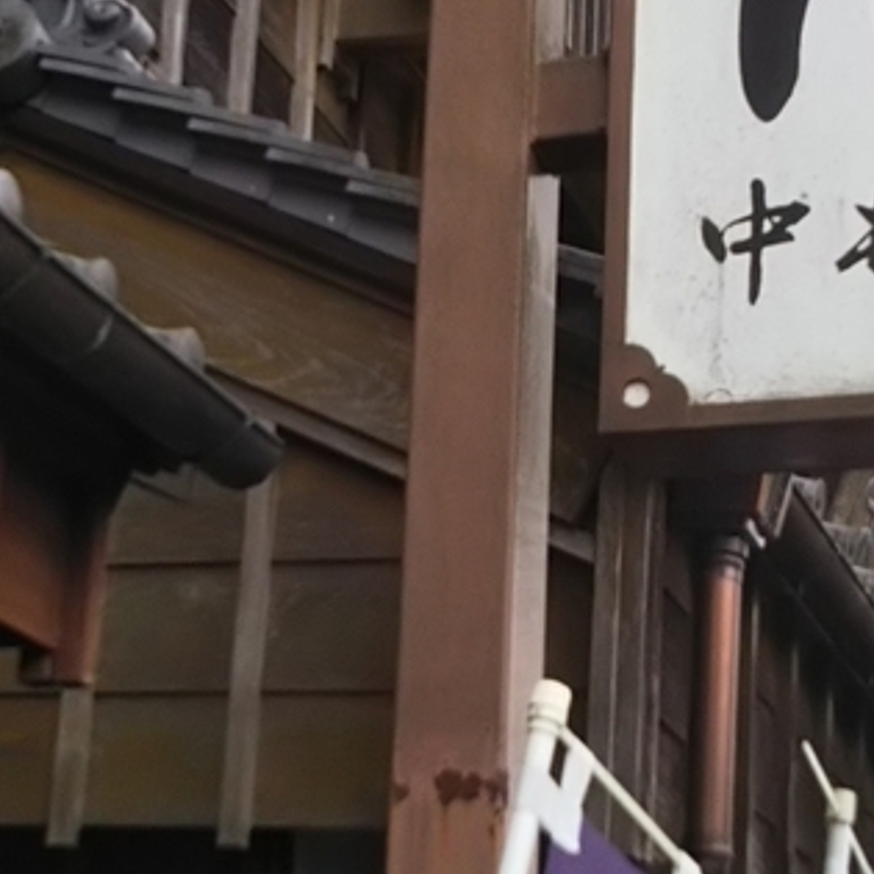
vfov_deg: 17.2
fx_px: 2885
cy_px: 269
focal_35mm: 101
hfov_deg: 17.2
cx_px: 344
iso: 32
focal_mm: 4
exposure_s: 1/120
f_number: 2.2
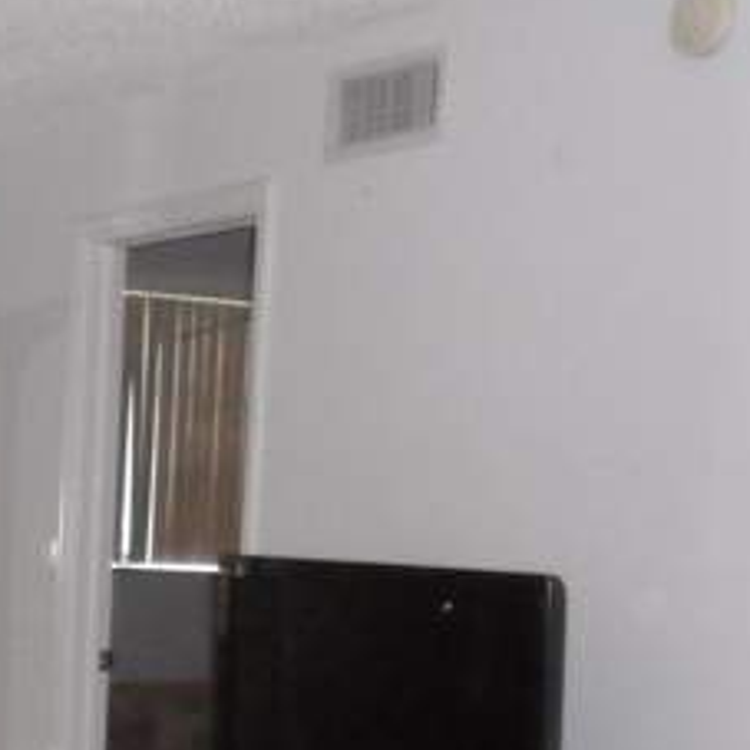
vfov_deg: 19.8
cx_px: -152
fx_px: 2059
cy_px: 806
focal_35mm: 84
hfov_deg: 19.4
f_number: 3.5
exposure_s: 1/45
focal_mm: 4.9
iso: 400
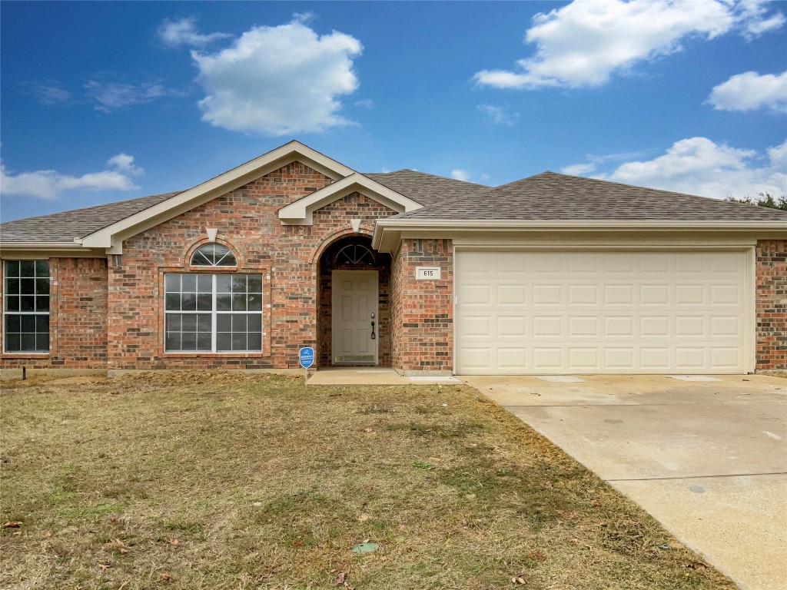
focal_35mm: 29
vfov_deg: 48.2
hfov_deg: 61.7
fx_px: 659
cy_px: 295
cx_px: 394
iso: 20
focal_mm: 3
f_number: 1.8
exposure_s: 1/2427
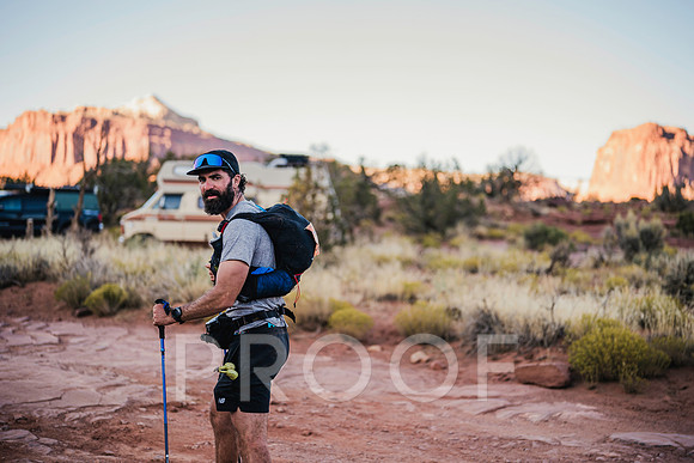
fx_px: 964
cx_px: 347
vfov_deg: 27.0
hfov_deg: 39.6
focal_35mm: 50
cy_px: 232
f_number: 1.4
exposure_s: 1/640
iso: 100
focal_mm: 50
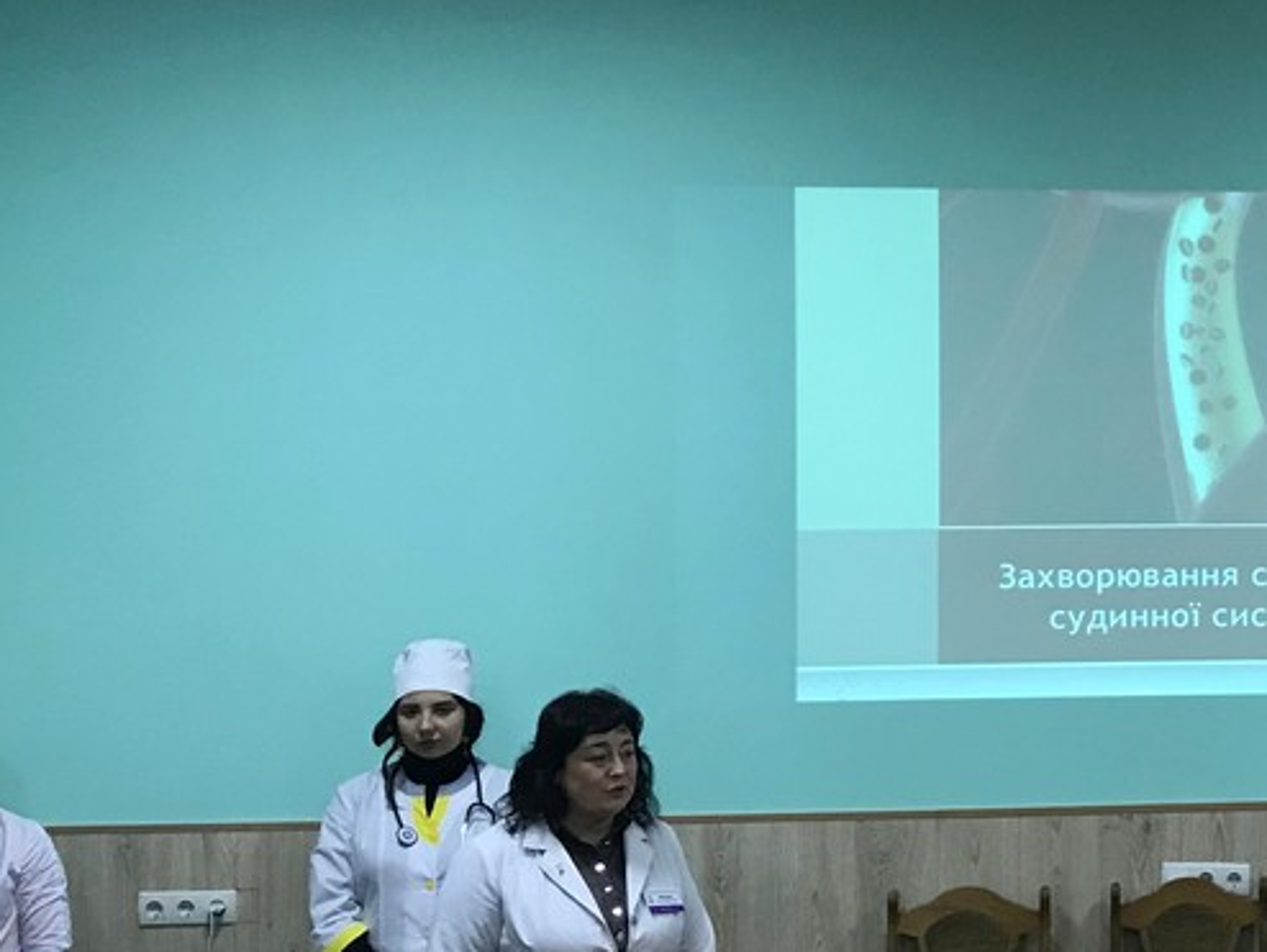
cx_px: 1370
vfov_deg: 21.6
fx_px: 2490
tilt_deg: +1.5
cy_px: 367
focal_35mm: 68
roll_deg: +0.0
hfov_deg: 26.5
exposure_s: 1/30
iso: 40
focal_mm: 3.99
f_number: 1.8
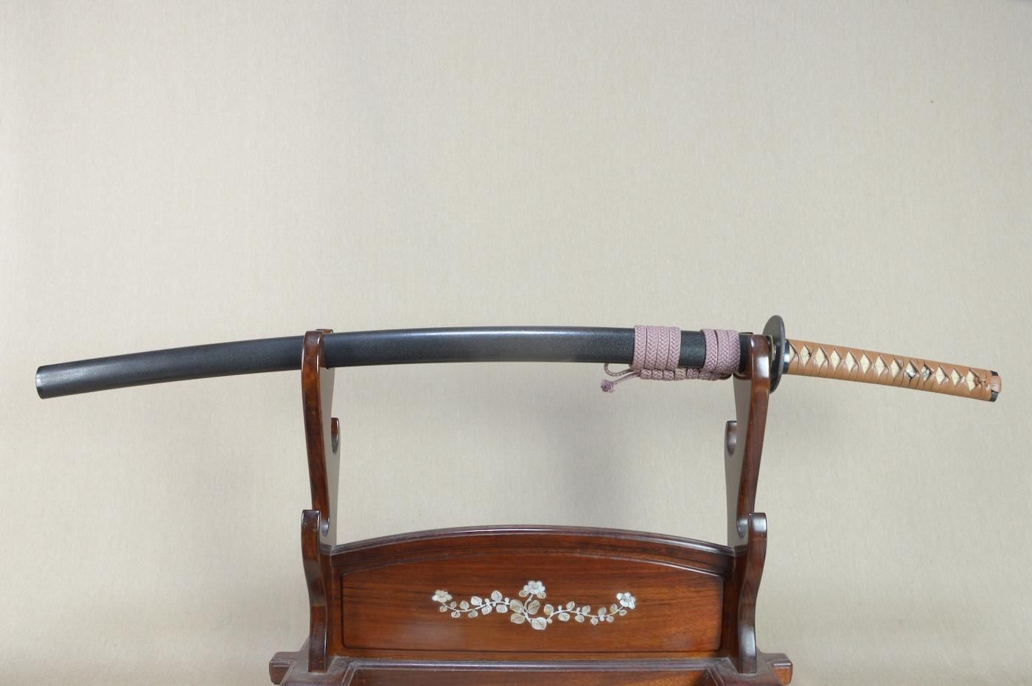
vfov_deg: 43.5
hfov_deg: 62.0
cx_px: 516
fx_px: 859
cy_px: 343
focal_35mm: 30
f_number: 11
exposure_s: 1/1.6
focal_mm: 20
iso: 400
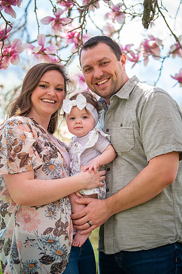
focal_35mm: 82
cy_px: 137
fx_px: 623
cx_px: 91
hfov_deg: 16.6
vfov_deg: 24.8
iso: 320
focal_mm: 82
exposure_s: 1/1250
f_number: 2.8
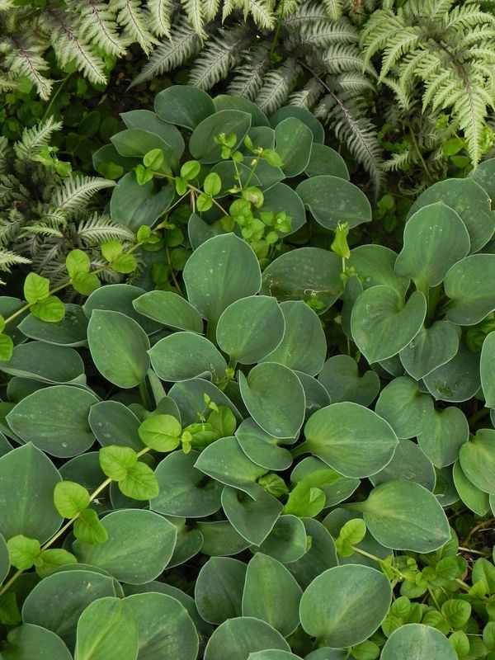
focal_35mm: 105
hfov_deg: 14.1
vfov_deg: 18.7
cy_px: 330
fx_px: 2002
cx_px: 248
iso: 160
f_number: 4.5
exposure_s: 1/160
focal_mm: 18.8
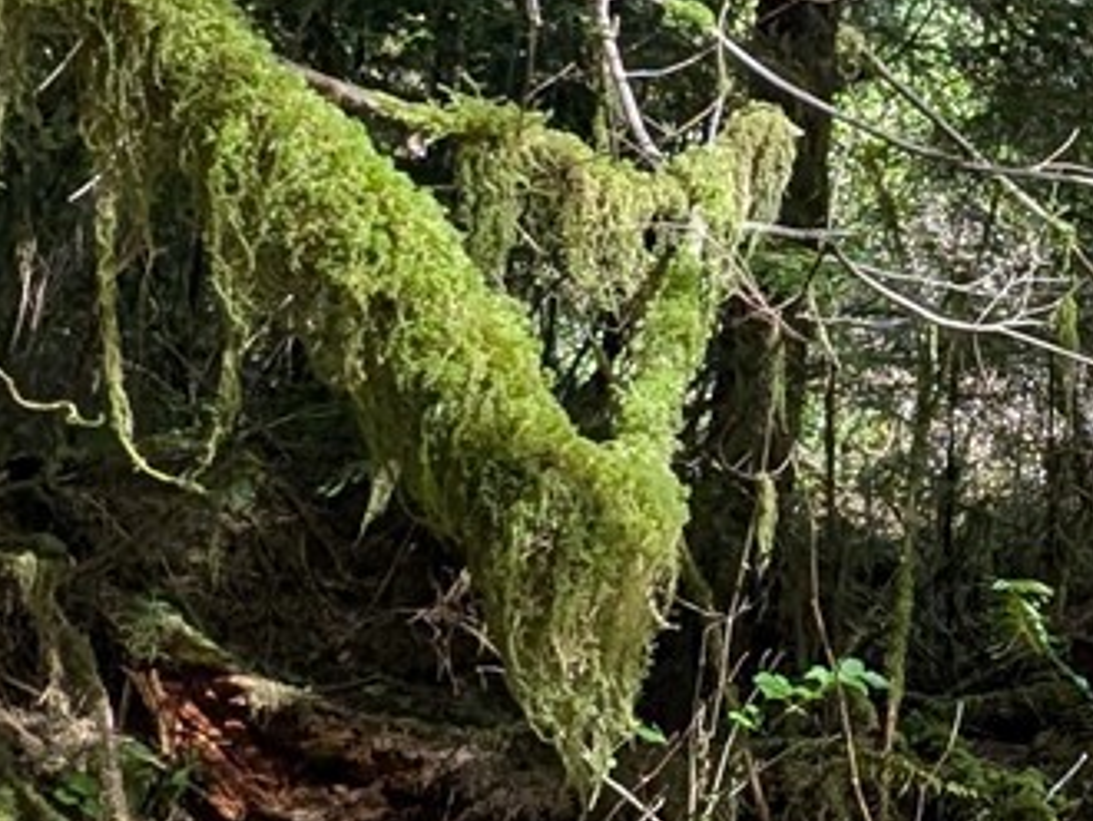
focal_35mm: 58
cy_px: 197
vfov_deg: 24.9
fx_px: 1833
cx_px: 1146
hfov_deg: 30.4
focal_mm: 2.23
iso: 132
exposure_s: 1/414
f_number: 1.95
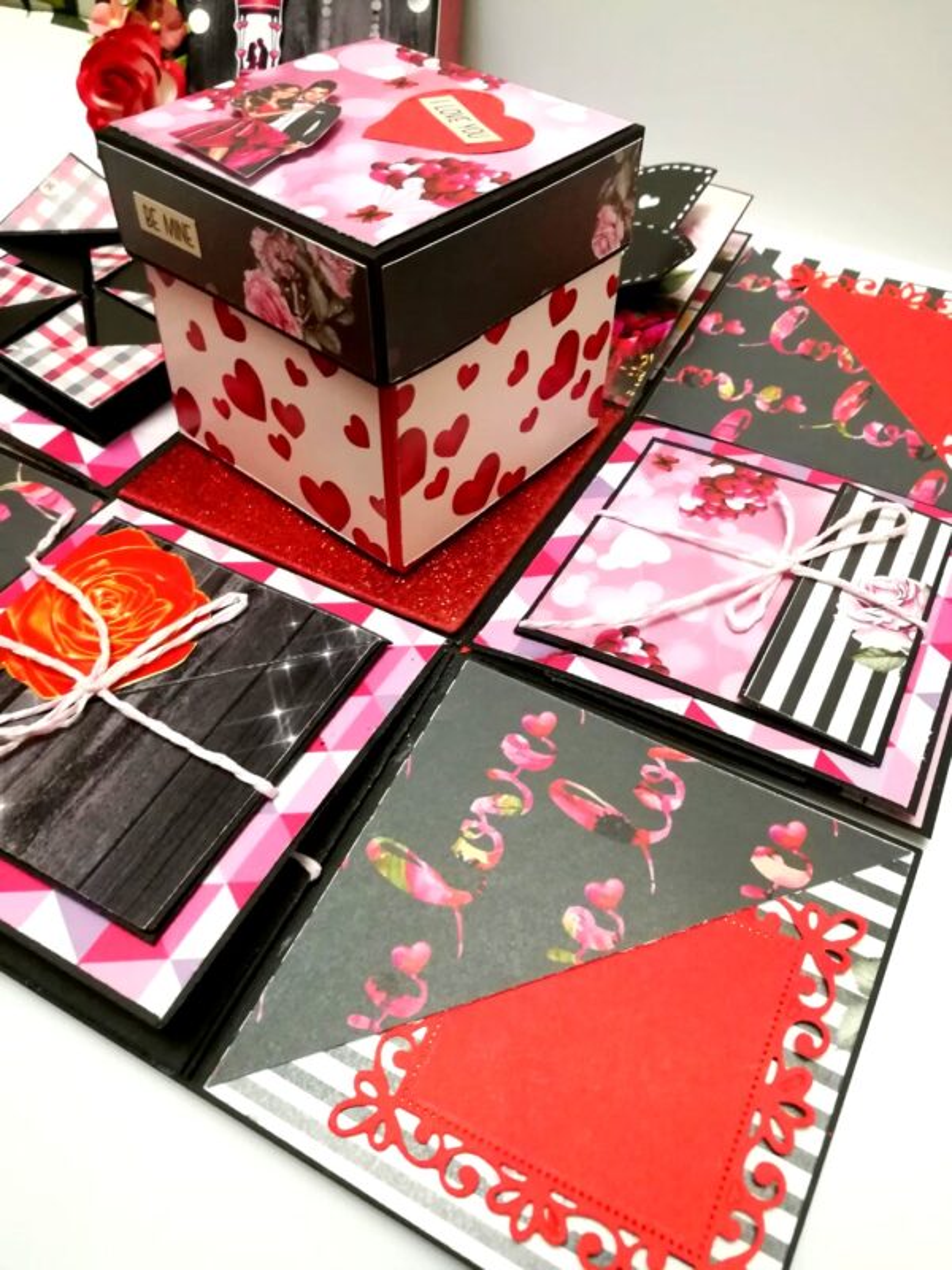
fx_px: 953
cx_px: 476
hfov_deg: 53.1
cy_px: 635
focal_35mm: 26
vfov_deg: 67.3
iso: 400
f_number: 2.2
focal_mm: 3.83
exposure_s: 1/25
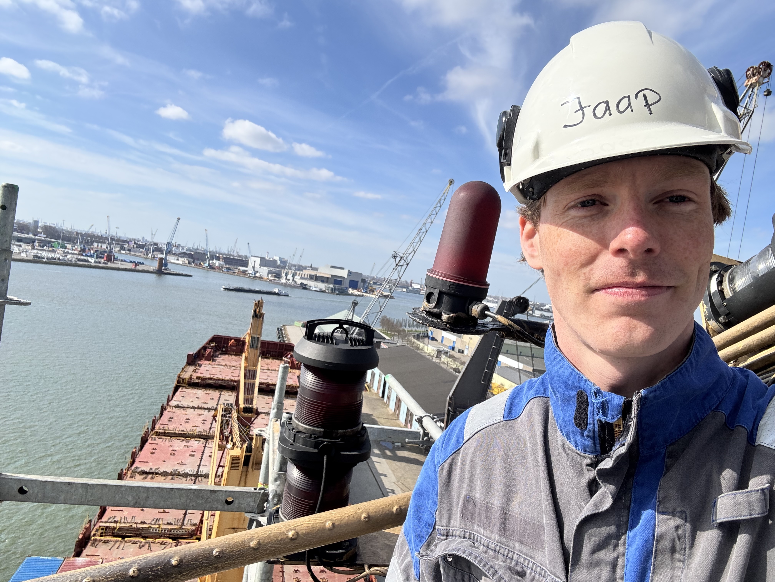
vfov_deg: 58.9
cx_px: 388
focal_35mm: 23
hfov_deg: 73.9
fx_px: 515
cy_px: 291
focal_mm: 2.69
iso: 25
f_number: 1.9
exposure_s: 1/1255
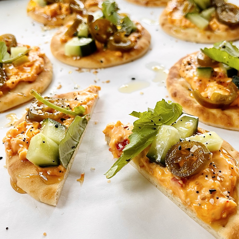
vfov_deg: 44.9
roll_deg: +1.0
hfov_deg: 44.8
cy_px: 119
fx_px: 289
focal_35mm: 37
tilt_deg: -40.2
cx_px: 139
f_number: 1.6
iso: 80
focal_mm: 5.1
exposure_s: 1/60
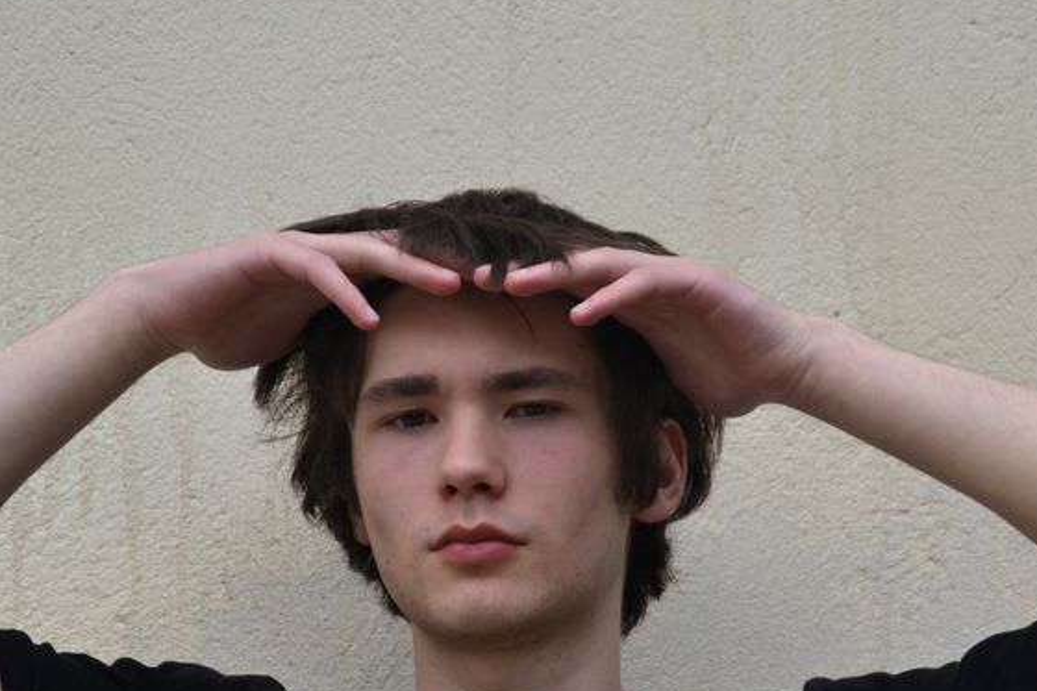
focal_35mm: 120
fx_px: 3455
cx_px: 502
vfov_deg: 11.4
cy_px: 468
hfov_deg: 17.1
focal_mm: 56
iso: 160
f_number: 5.6
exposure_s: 1/500
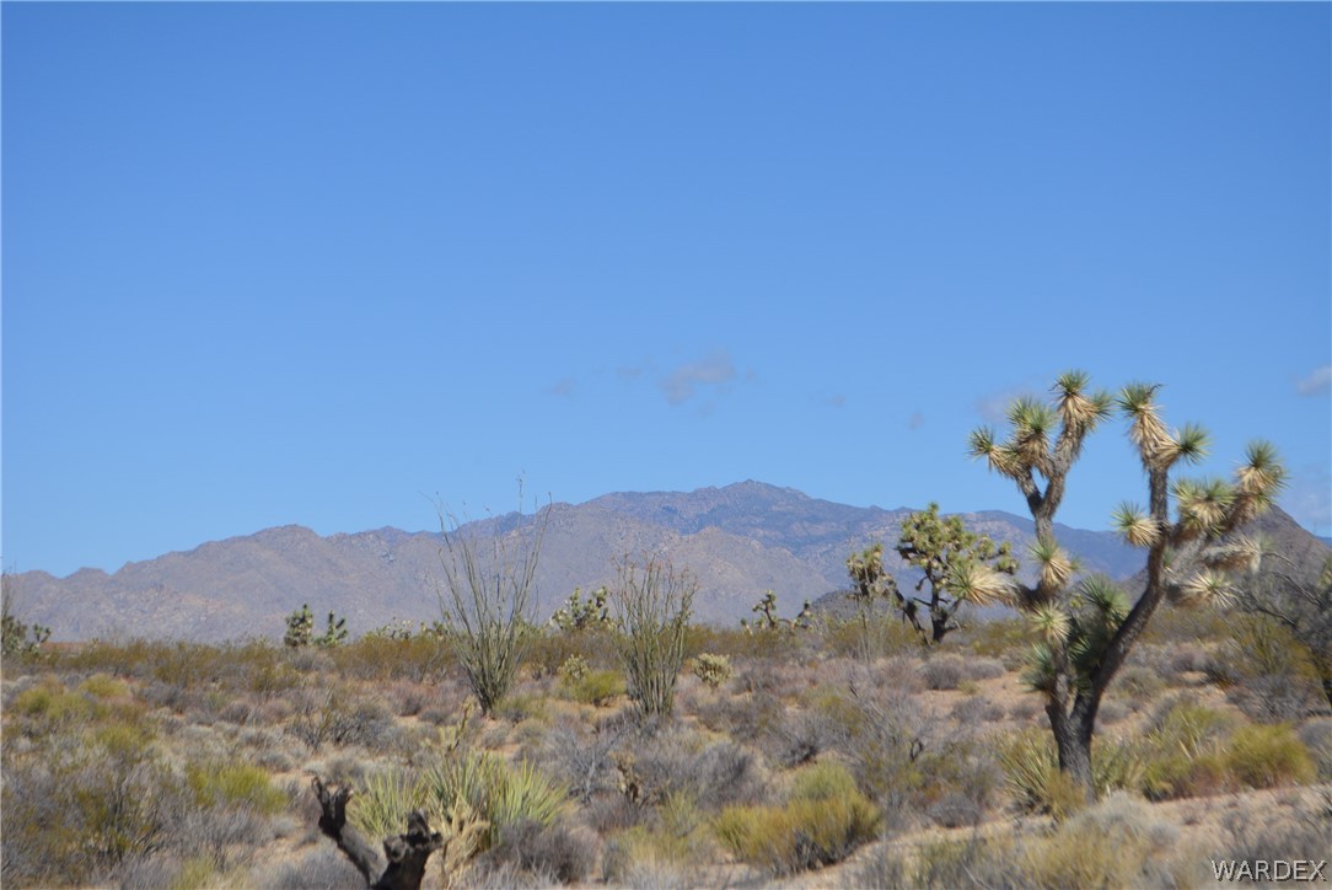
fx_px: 3054
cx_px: 666
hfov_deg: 24.6
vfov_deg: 16.6
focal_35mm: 82
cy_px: 445
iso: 400
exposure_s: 1/2000
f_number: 8
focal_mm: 55
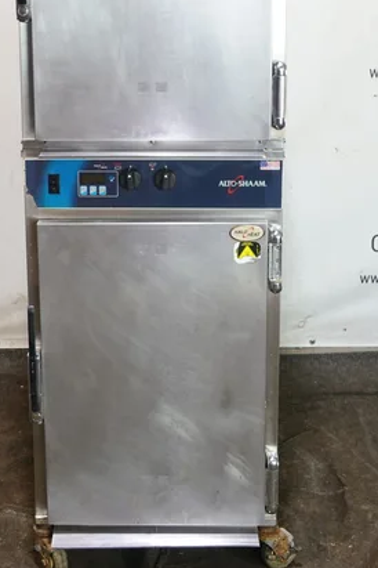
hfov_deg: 21.9
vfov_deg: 32.0
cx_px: 157
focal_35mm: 62
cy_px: 174
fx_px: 976
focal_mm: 12.51
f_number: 3.5
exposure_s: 1/6
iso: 125
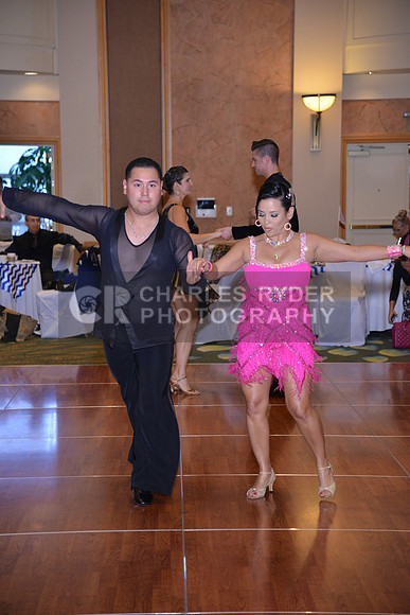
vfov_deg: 23.9
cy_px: 308
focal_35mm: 85
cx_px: 205
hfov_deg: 16.1
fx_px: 1451
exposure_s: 1/250
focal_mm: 85
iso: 1000
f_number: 4
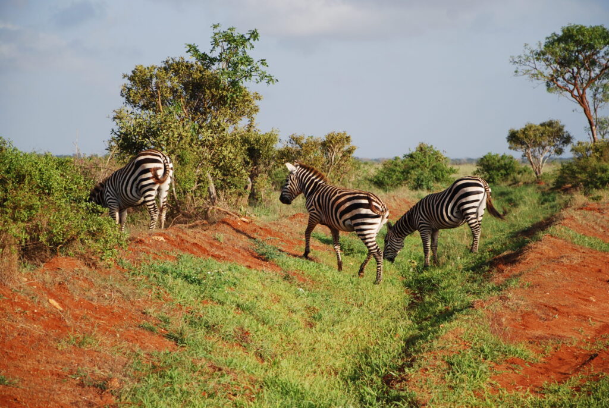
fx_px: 2287
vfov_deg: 10.2
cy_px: 204
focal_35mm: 135
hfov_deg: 15.2
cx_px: 304
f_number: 5.6
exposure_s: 1/500
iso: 160
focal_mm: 90
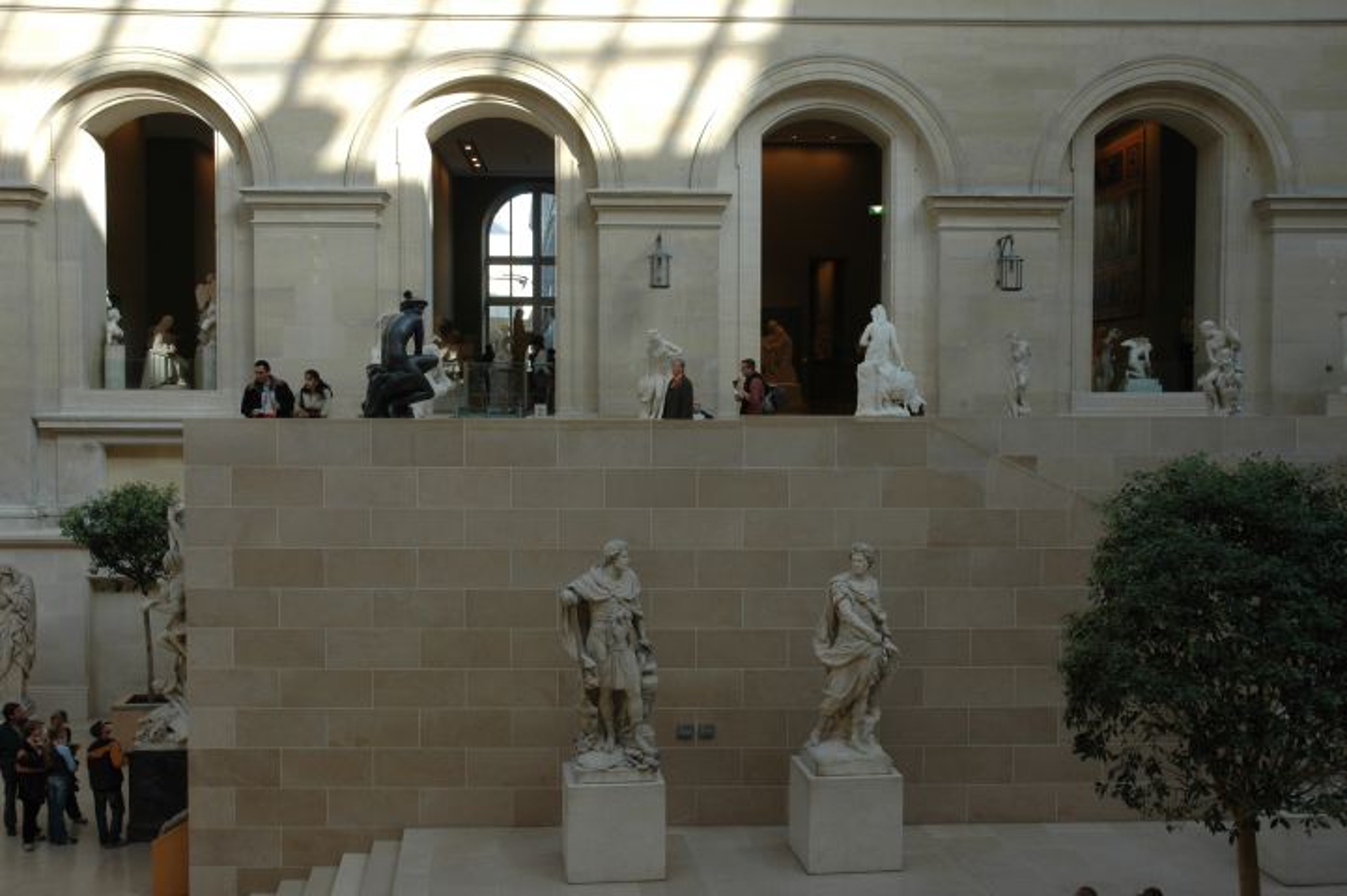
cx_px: 674
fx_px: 1515
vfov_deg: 33.0
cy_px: 448
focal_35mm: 40
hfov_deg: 47.9
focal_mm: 27
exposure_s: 1/30
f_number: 9
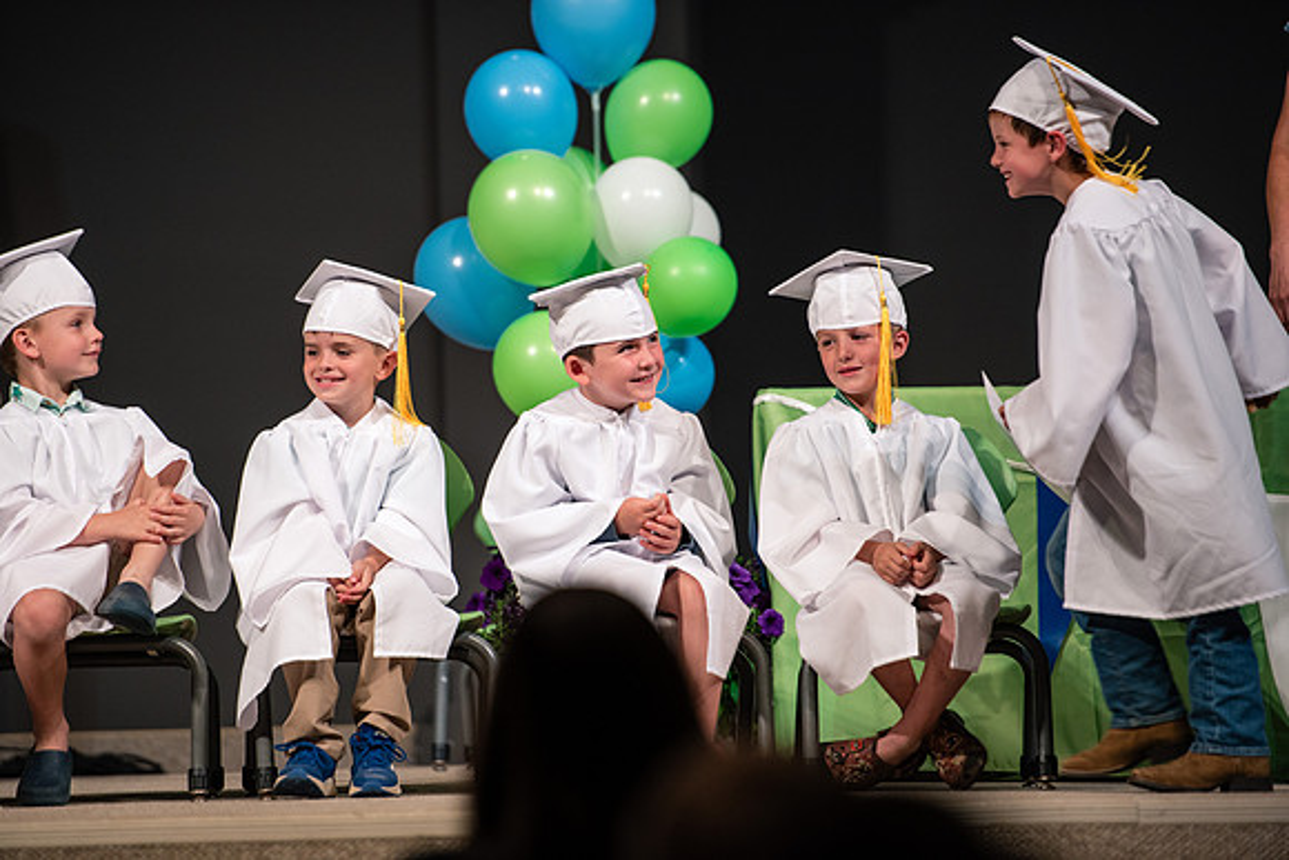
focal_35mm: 200
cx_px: 644
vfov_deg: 6.9
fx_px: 7162
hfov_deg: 10.3
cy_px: 430
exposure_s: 1/400
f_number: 2.8
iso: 500
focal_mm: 200
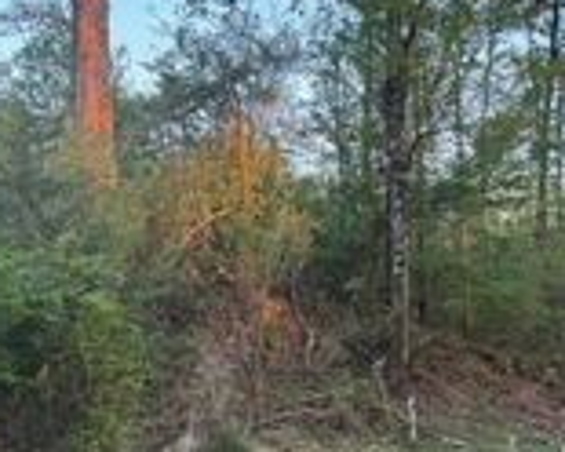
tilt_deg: +0.6
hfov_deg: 30.7
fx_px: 1003
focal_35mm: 60
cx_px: 447
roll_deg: +2.6
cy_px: 341
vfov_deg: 25.1
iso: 100
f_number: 1.6
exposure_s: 1/121
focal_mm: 5.96
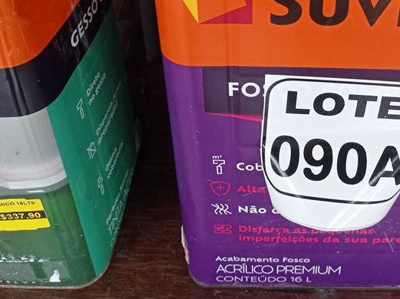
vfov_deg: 25.4
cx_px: 272
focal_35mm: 55
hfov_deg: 34.6
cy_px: 12
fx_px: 635
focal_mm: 4.7
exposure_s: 1/120
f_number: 1.79
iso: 169
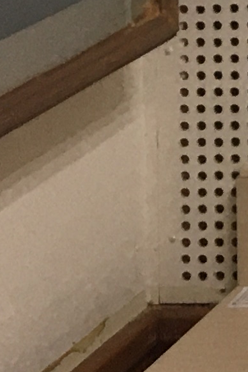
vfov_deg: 9.0
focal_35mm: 209
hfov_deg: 5.3
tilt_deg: +0.5
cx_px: 1199
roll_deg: +0.7
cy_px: -468
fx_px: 2159
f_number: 2.2
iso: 25
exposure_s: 1/15
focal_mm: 4.15
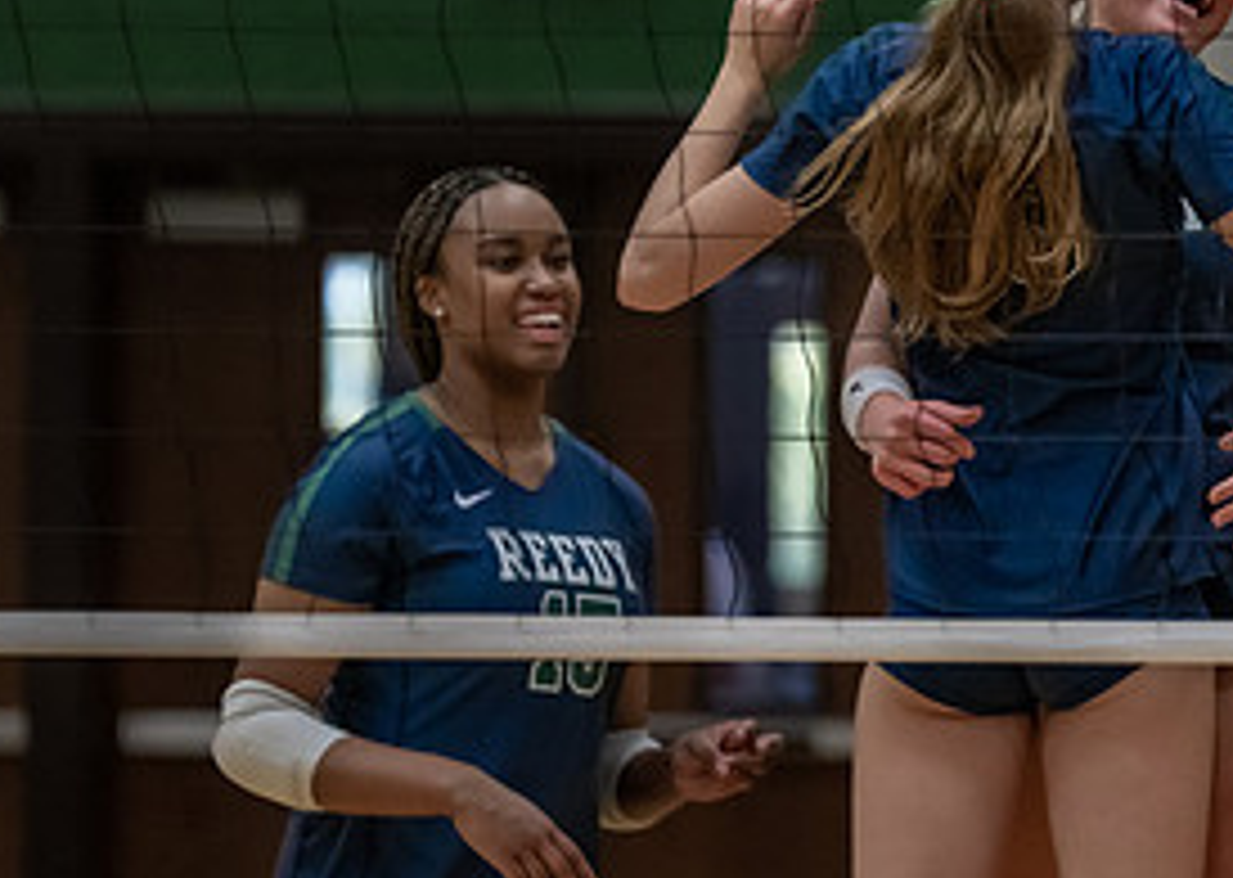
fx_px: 17488
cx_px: 1107
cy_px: 383
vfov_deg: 2.9
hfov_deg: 4.0
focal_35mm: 500
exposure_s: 1/1000
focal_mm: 191
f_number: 2.8
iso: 2500
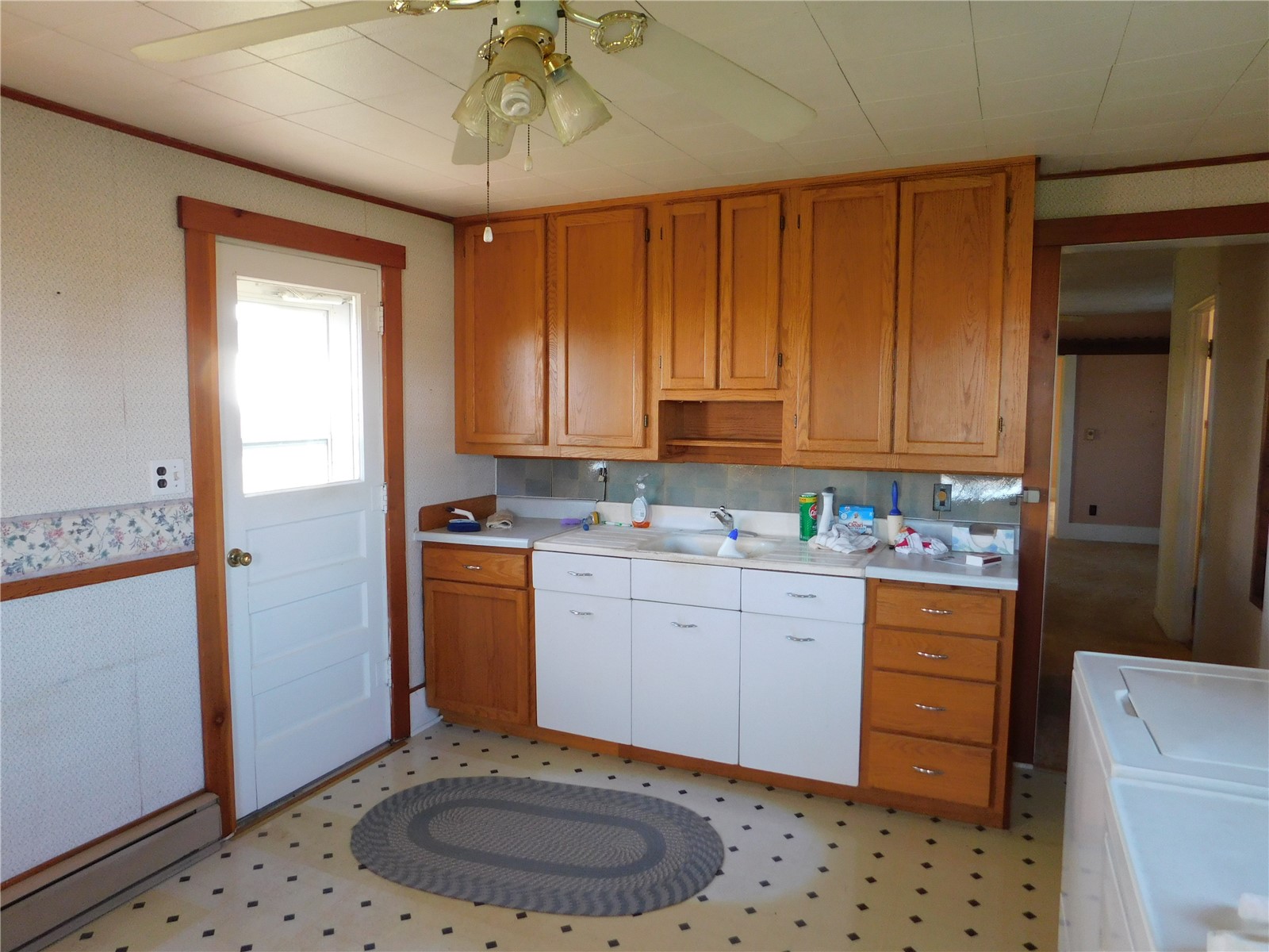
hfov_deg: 73.9
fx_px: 843
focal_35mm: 23
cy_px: 476
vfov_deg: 58.9
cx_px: 634
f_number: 3
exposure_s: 1/30
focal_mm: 4
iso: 220
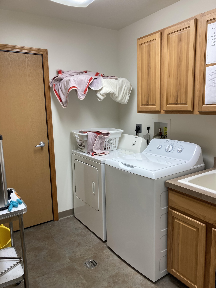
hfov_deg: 49.7
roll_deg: +2.6
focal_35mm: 28
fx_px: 233
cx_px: 108
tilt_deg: -9.1
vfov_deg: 63.4
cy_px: 144
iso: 50
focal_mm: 3.99
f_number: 1.8
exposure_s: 1/60
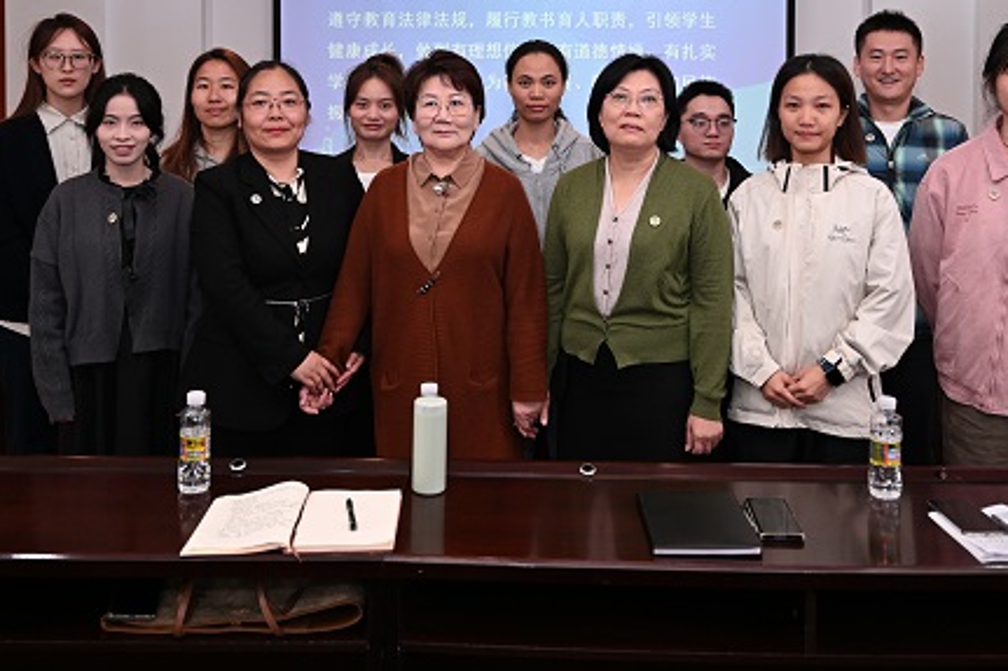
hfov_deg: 49.6
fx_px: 1092
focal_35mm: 39
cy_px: 140
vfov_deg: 33.3
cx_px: 515
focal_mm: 24
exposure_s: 1/160
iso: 500
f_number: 2.8
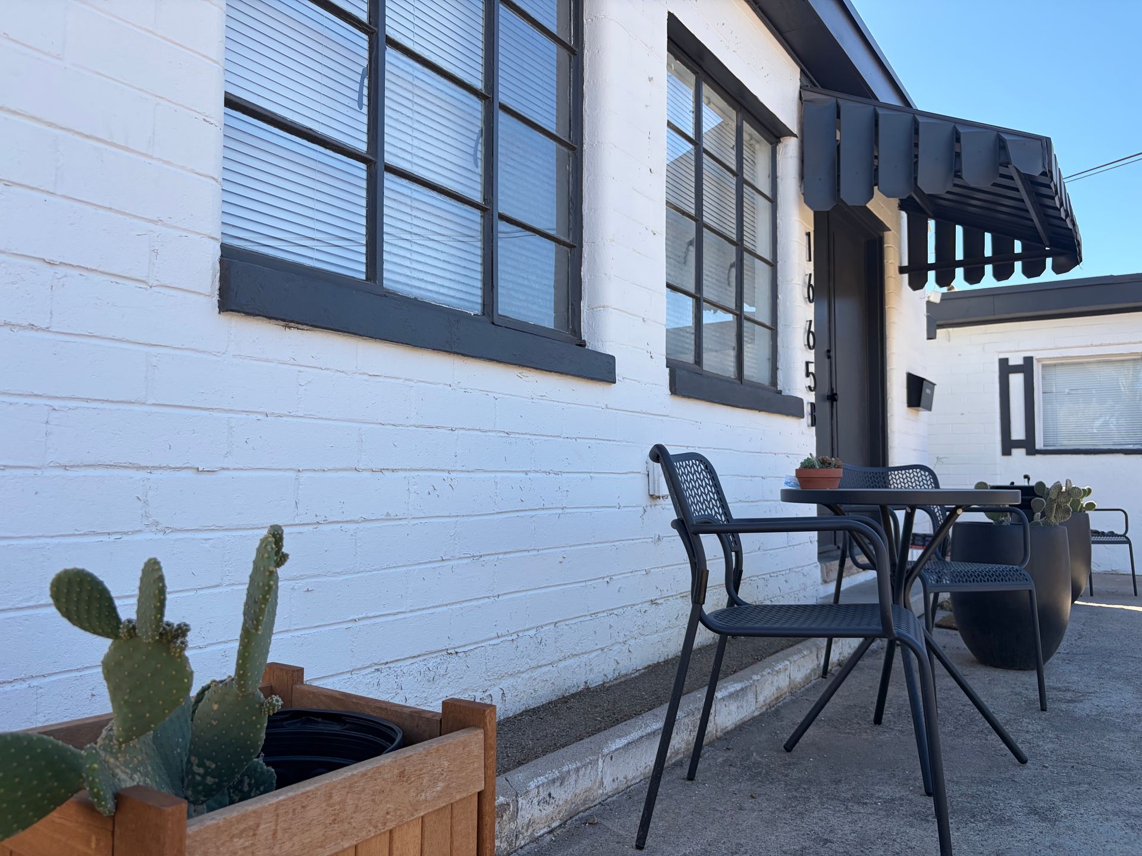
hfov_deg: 67.3
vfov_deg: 53.1
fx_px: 858
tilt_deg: +5.0
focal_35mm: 26
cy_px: 428
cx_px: 571
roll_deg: +0.7
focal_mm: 5.96
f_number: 1.6
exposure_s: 1/1081
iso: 50
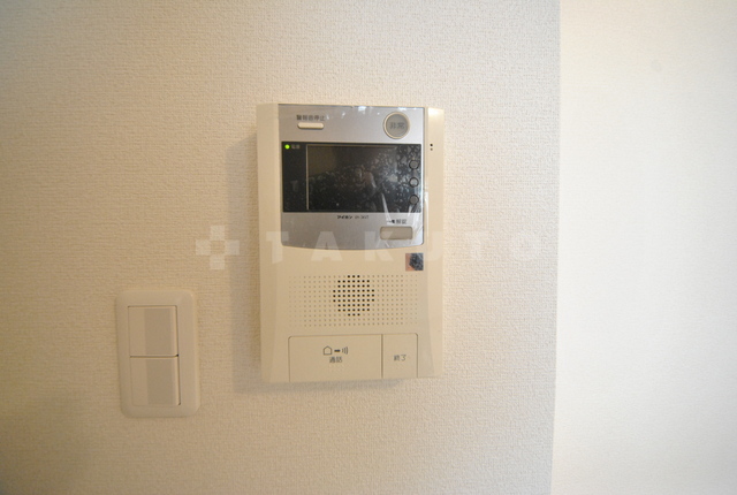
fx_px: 246
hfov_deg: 112.5
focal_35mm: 12
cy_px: 248
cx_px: 368
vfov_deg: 90.3
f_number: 4.5
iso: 900
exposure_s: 1/30
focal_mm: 8
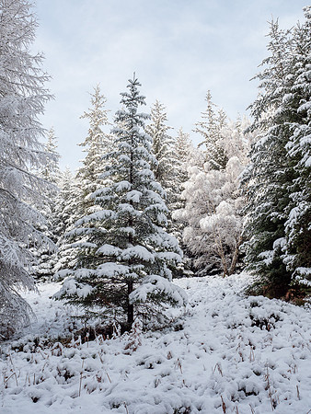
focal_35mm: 42
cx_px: 156
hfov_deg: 34.4
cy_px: 207
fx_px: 503
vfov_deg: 44.8
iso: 200
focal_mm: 21
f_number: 5
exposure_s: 1/160
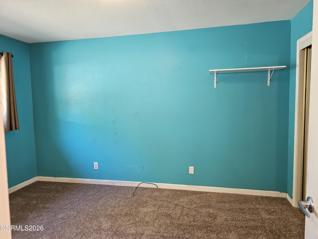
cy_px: 120
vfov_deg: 58.9
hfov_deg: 73.9
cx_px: 159
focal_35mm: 23
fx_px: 211
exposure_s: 1/120
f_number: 1.7
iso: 1000
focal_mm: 6.3
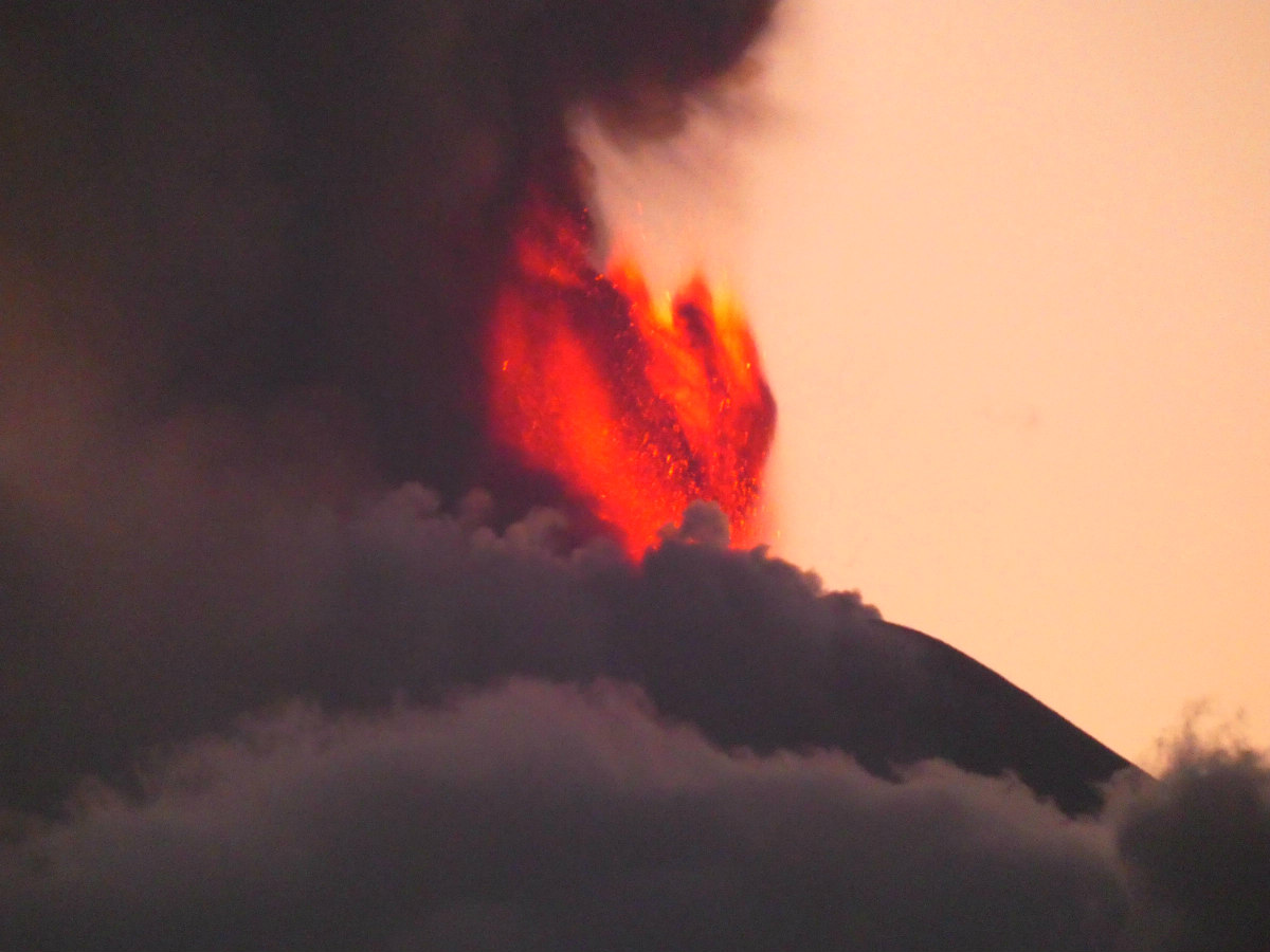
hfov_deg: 1.7
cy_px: 476
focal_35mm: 1200
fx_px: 44026
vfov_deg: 1.2
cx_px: 635
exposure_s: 1/8
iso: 800
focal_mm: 215
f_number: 5.9
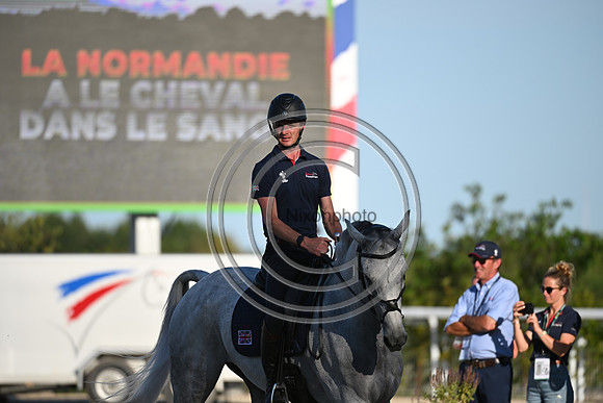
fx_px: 6031
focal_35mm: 360
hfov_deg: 5.7
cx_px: 302
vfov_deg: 3.8
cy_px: 202
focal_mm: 360
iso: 250
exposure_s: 1/1600
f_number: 4.5
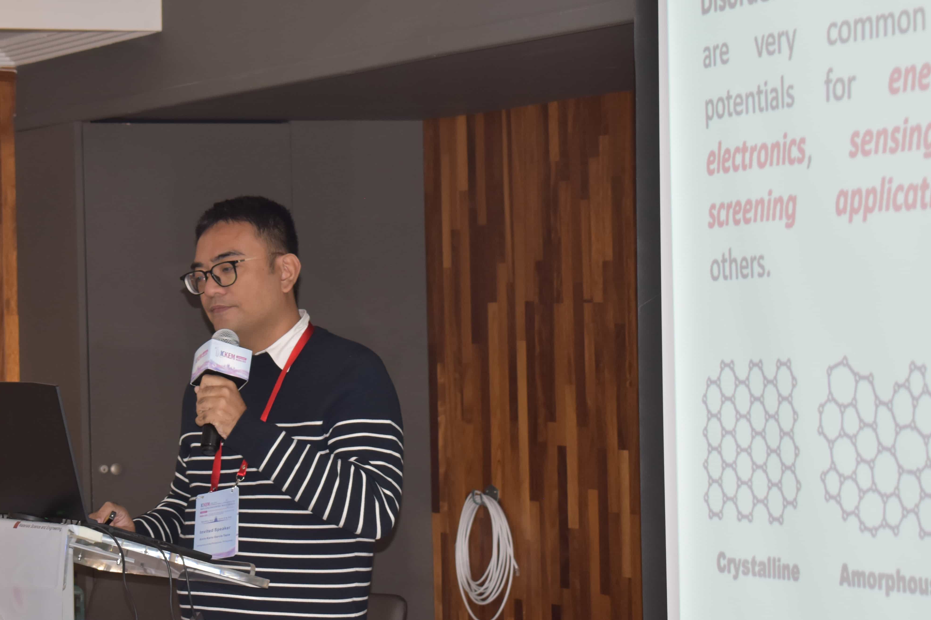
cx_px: 322
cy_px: 236
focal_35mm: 125
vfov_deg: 11.0
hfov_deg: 16.4
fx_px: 3226
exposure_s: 1/30
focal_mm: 55
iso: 450
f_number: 5.6
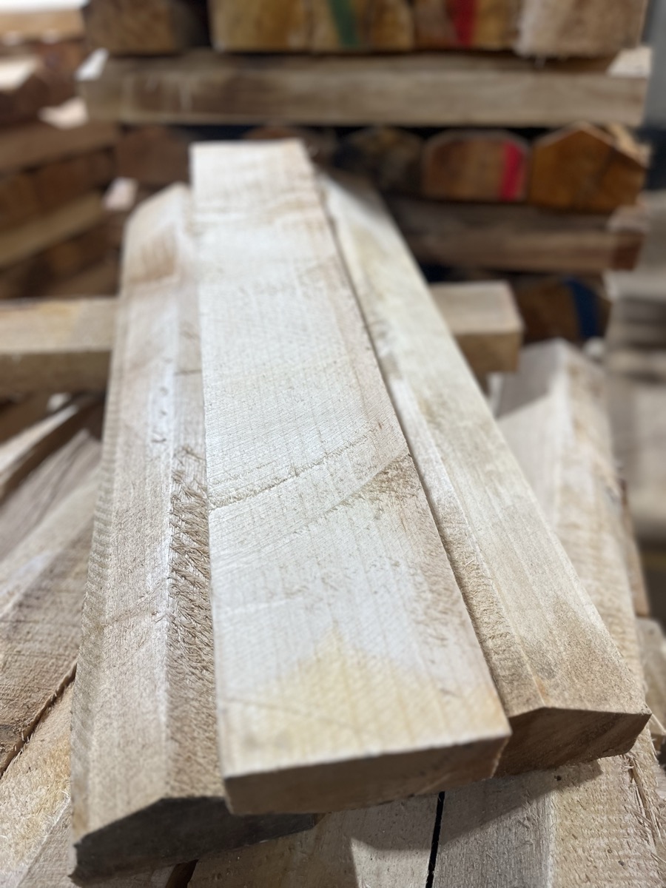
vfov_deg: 67.3
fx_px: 667
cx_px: 333
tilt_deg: -32.5
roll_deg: +0.0
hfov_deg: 53.1
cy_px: 444
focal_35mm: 26
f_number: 1.6
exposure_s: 1/100
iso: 64
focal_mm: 5.1
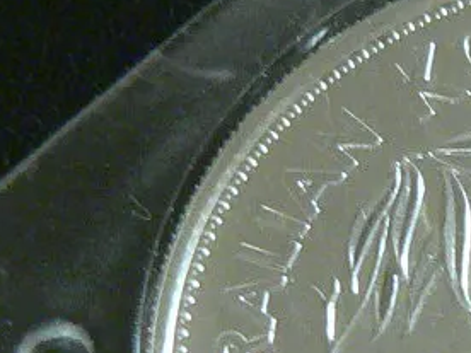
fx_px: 6191
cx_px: 642
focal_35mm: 455
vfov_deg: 3.3
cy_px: 363
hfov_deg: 4.3
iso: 200
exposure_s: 1/15
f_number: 2.8
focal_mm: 16.2
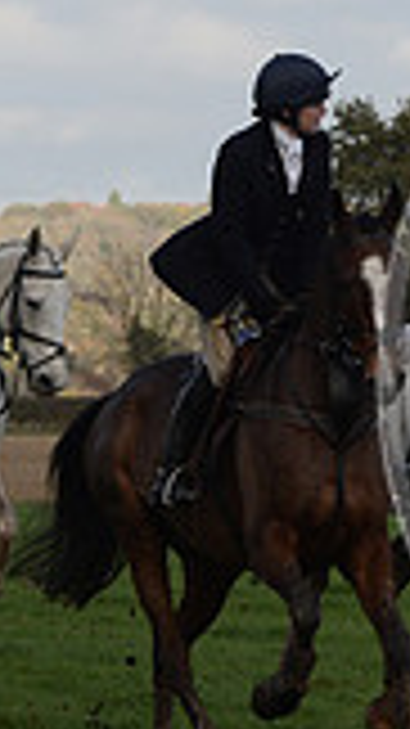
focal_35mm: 469
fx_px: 9074
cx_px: 793
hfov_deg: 2.6
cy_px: 315
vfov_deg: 4.6
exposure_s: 1/1000
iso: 800
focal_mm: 125
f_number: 7.1
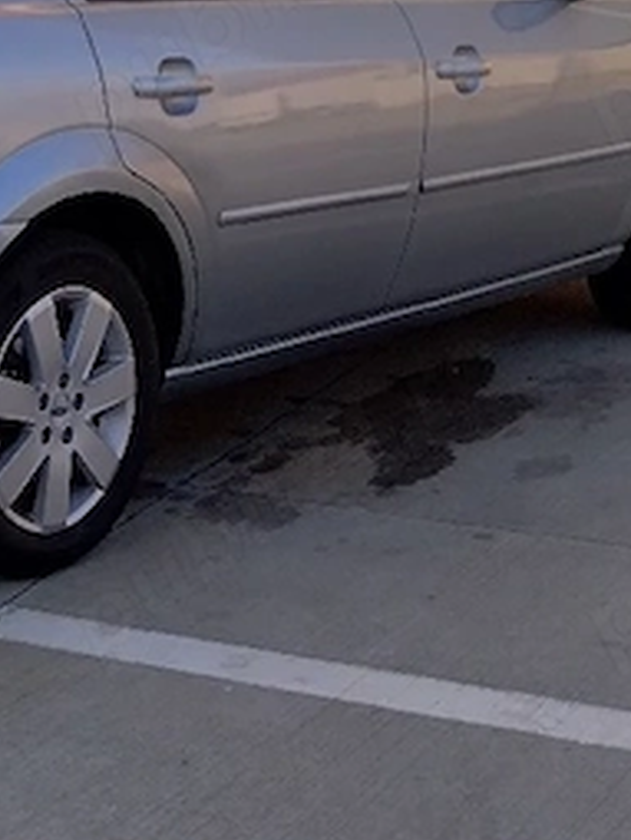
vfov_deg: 22.1
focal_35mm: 88
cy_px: 567
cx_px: -96
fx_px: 2135
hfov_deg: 16.2
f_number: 1.8
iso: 100
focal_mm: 4.27
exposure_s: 1/667
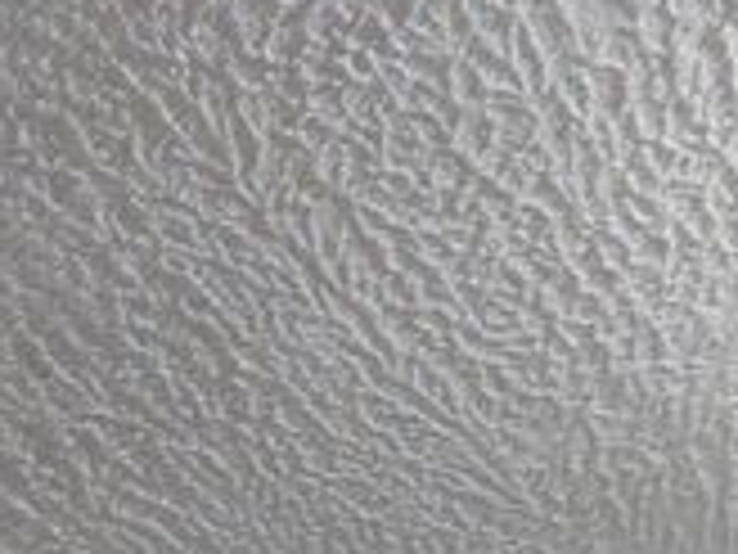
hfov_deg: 15.7
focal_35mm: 113
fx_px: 2409
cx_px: -450
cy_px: 964
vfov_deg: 12.1
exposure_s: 1/33.3
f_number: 1.8
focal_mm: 4.75
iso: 347
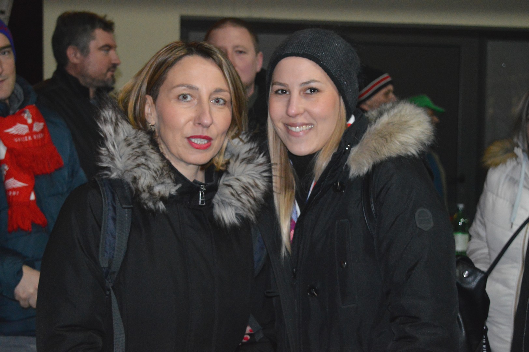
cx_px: 264
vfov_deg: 21.5
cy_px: 176
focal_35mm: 63
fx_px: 925
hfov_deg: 31.9
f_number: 5
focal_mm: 42
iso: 3200
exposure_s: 1/60
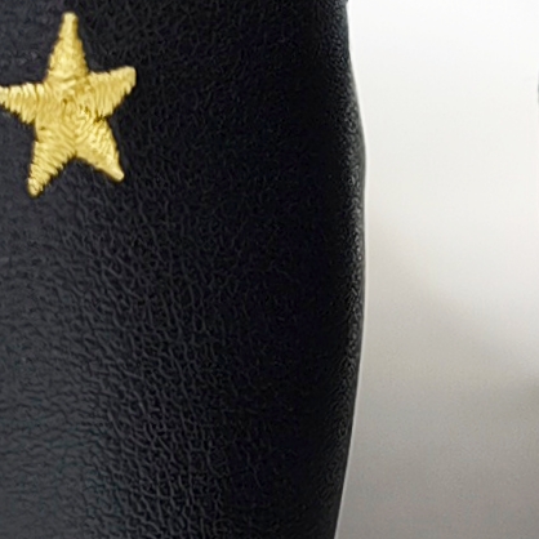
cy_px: -35
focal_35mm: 146
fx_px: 2572
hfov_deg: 11.9
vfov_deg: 11.8
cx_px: 513
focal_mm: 6.92
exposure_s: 1/100
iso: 80
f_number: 1.9
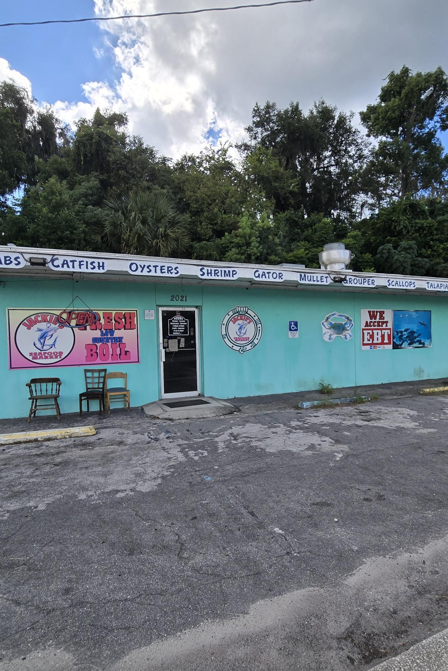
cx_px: 275
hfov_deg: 63.8
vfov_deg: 86.9
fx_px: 355
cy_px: 341
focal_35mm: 19
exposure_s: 1/1677
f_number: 2.2
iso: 50
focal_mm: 2.2
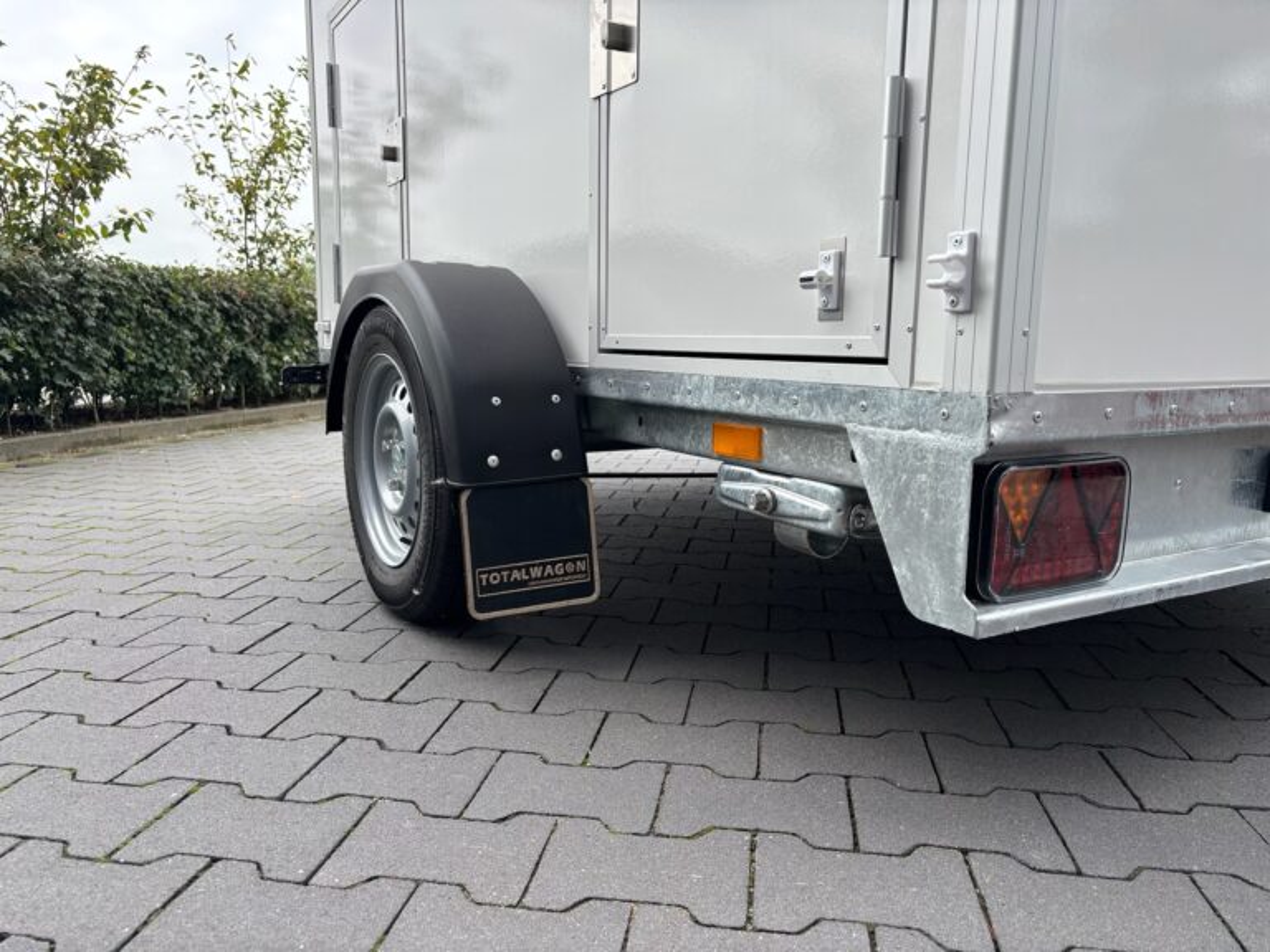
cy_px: 476
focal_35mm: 26
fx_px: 954
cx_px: 635
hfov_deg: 67.3
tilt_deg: -10.3
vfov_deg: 53.1
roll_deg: +0.1
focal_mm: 5.96
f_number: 1.6
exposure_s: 1/918
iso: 50
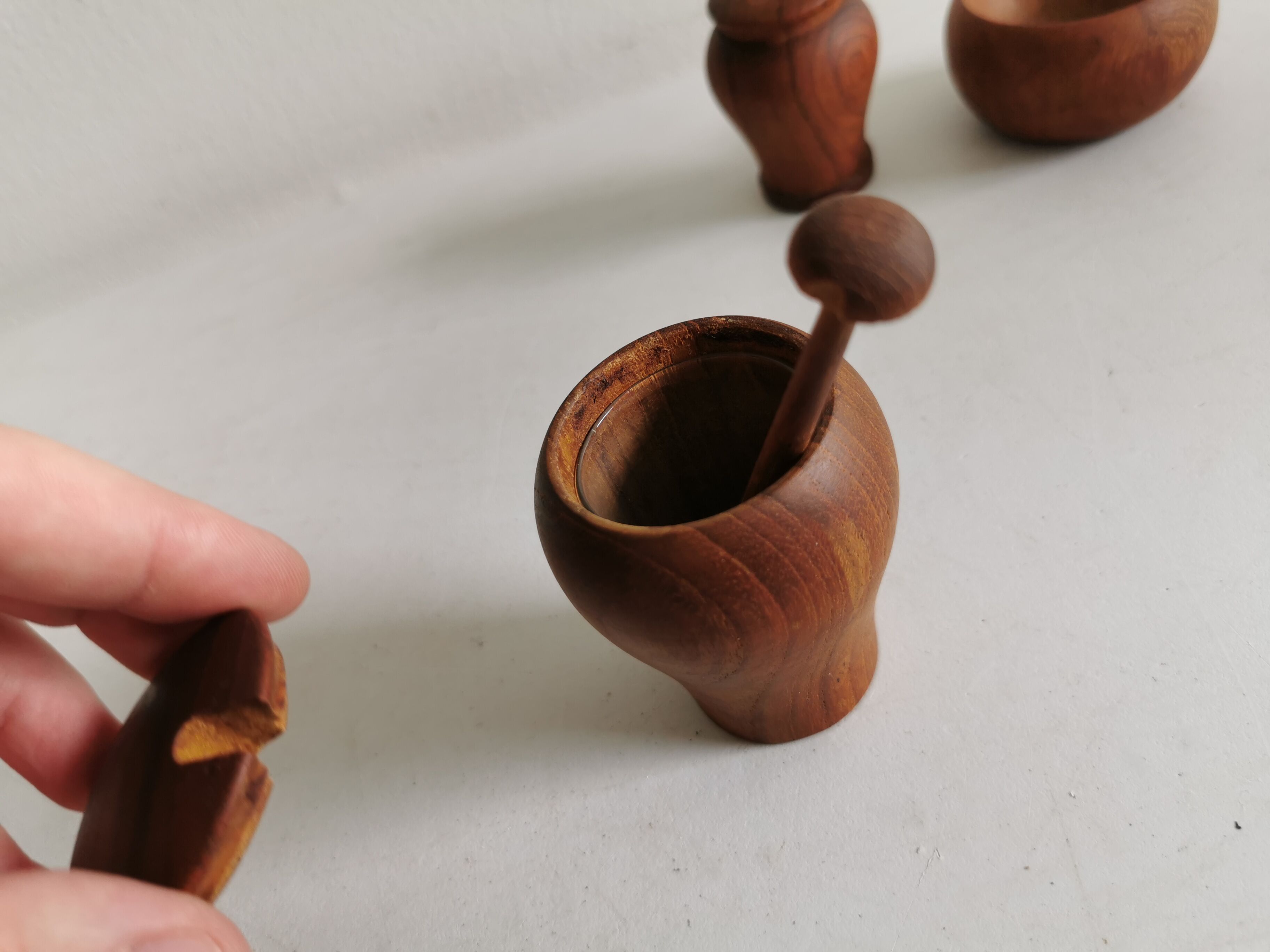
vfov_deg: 51.4
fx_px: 991
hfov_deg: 65.3
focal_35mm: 27
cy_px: 476
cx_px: 635
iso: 50
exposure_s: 1/275
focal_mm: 5.56
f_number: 1.6
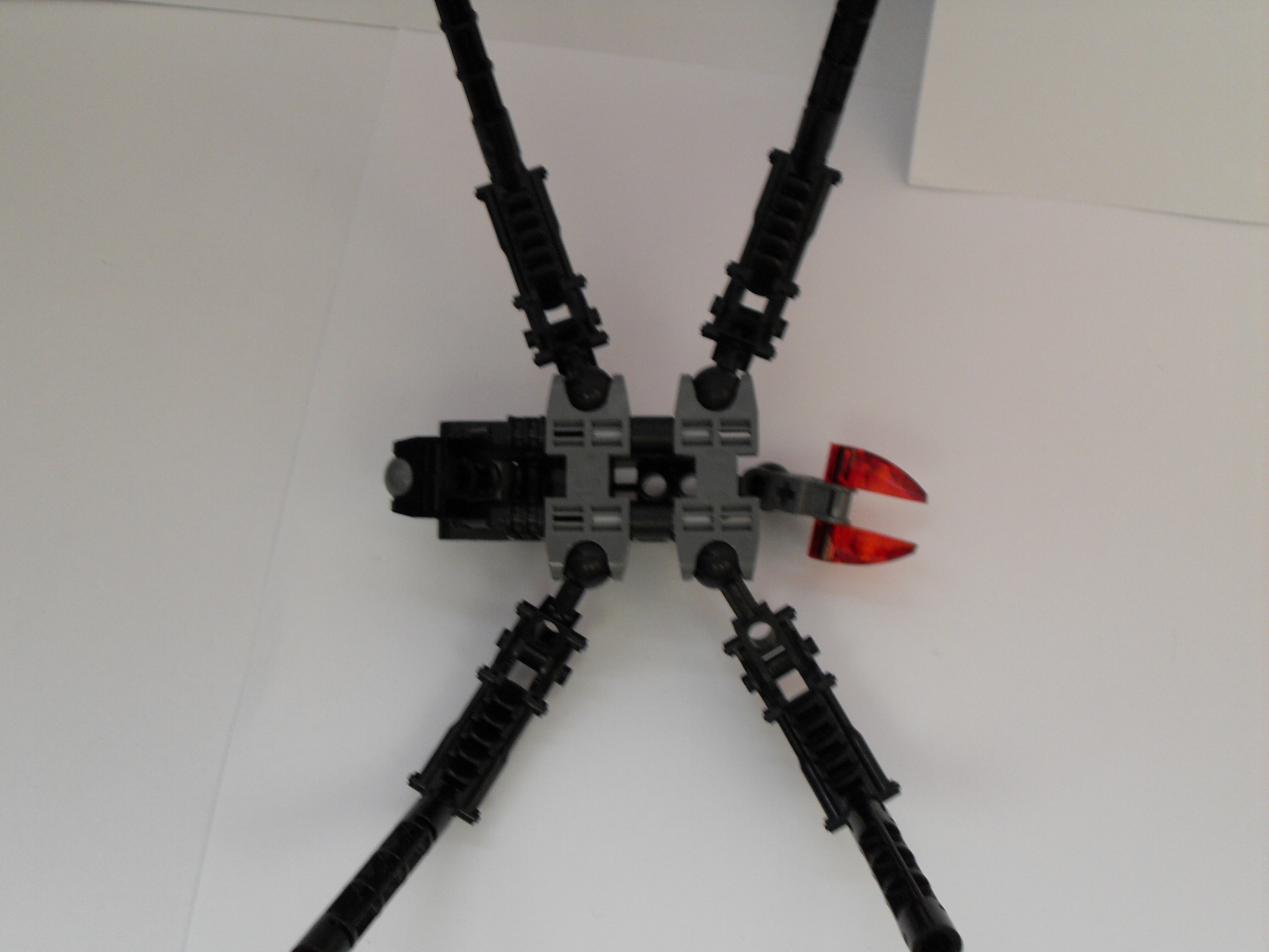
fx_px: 1540
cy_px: 476
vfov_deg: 34.3
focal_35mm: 42
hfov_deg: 44.8
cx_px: 634
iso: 120
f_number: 3.1
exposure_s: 1/45
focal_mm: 7.1
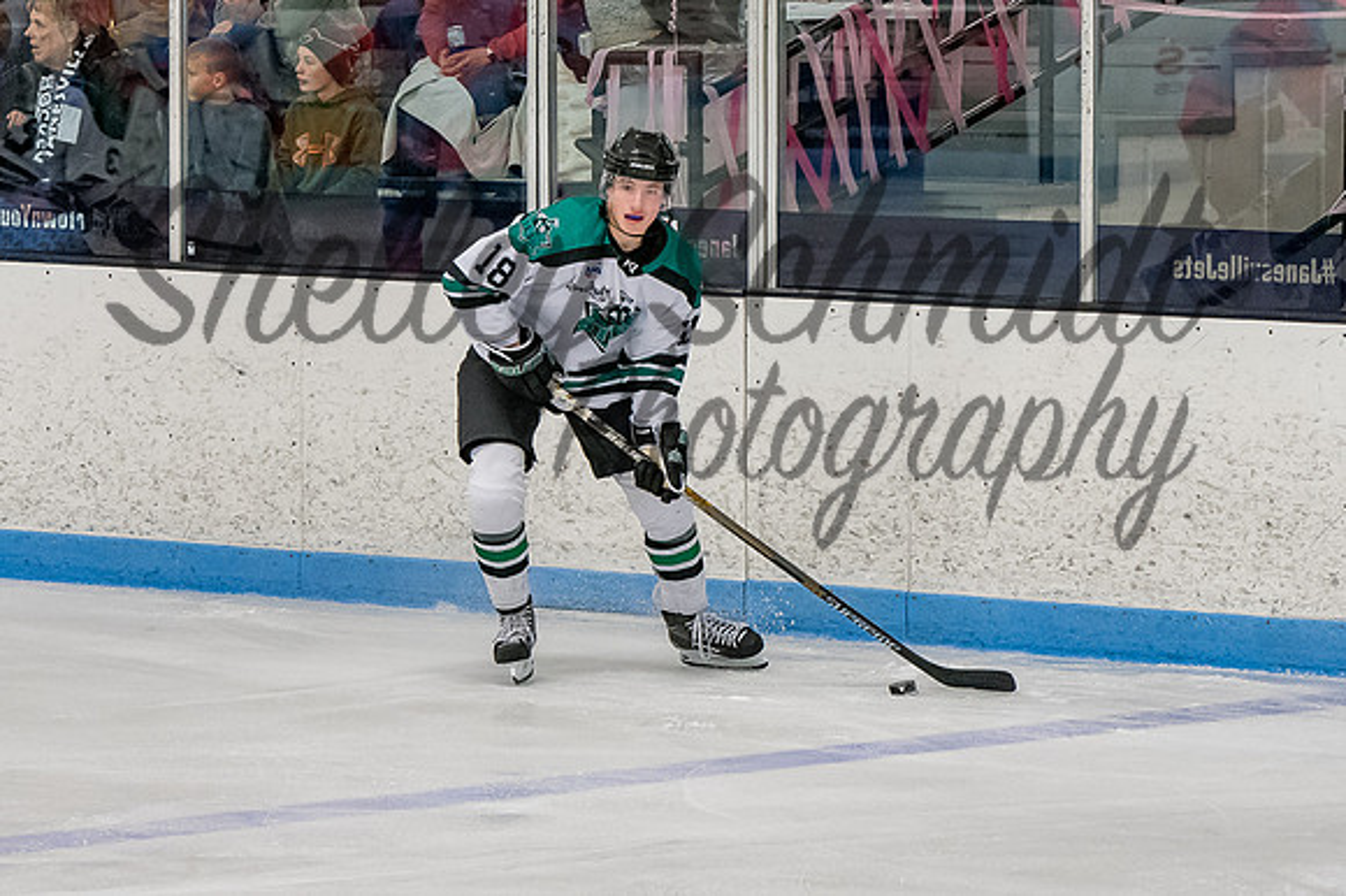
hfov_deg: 6.8
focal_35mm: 305
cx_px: 623
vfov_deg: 4.5
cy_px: 374
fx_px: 11405
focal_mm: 125
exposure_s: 1/800
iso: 2500
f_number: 3.5
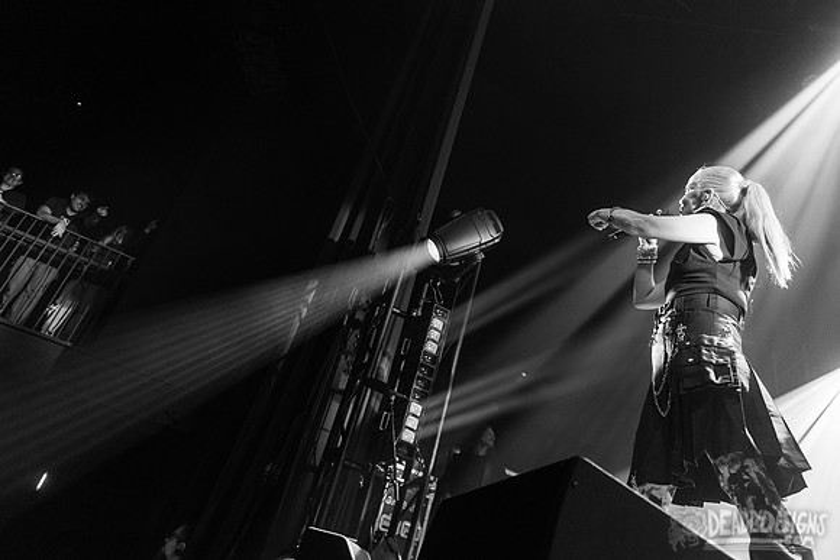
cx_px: 441
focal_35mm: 25
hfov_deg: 71.0
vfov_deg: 51.0
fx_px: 588
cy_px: 280
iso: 2500
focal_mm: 24
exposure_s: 1/250
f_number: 3.2
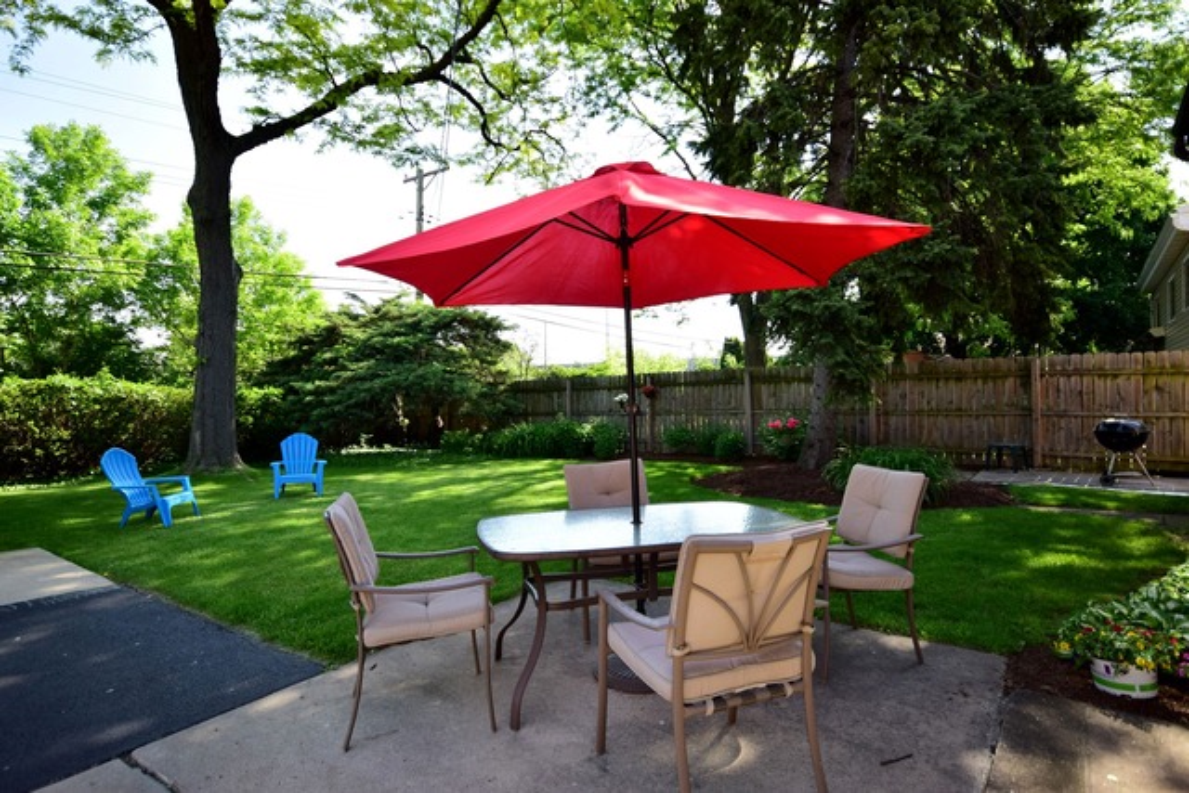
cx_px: 594
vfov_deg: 63.2
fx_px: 644
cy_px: 396
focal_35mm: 20
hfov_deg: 85.4
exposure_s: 1/160
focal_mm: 13
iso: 160
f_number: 6.3
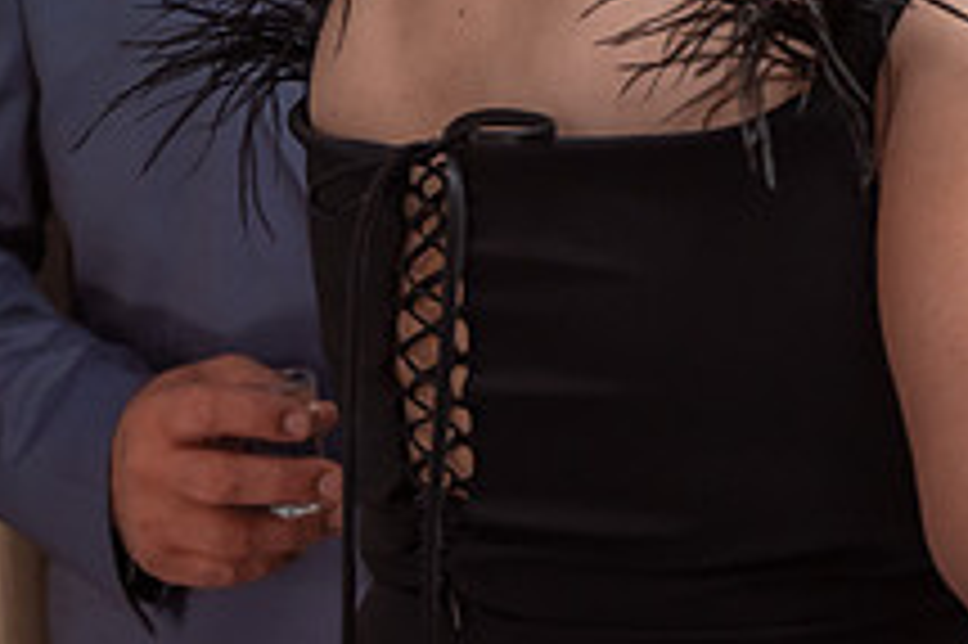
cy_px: -23
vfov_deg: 8.5
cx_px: 1125
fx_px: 4299
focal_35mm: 160
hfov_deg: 12.6
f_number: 2.8
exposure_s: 1/250
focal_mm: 46
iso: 1000
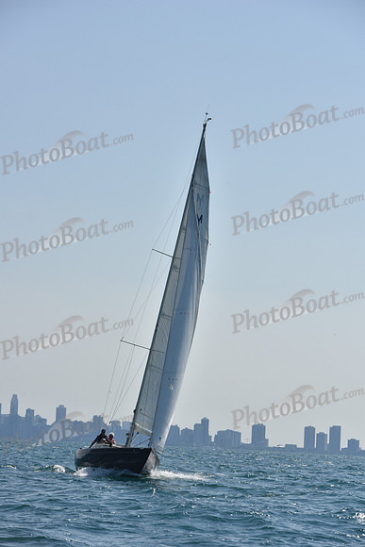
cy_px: 274
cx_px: 182
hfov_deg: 9.5
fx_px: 2204
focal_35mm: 145
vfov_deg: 14.2
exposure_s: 1/1600
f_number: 9
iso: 250
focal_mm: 145
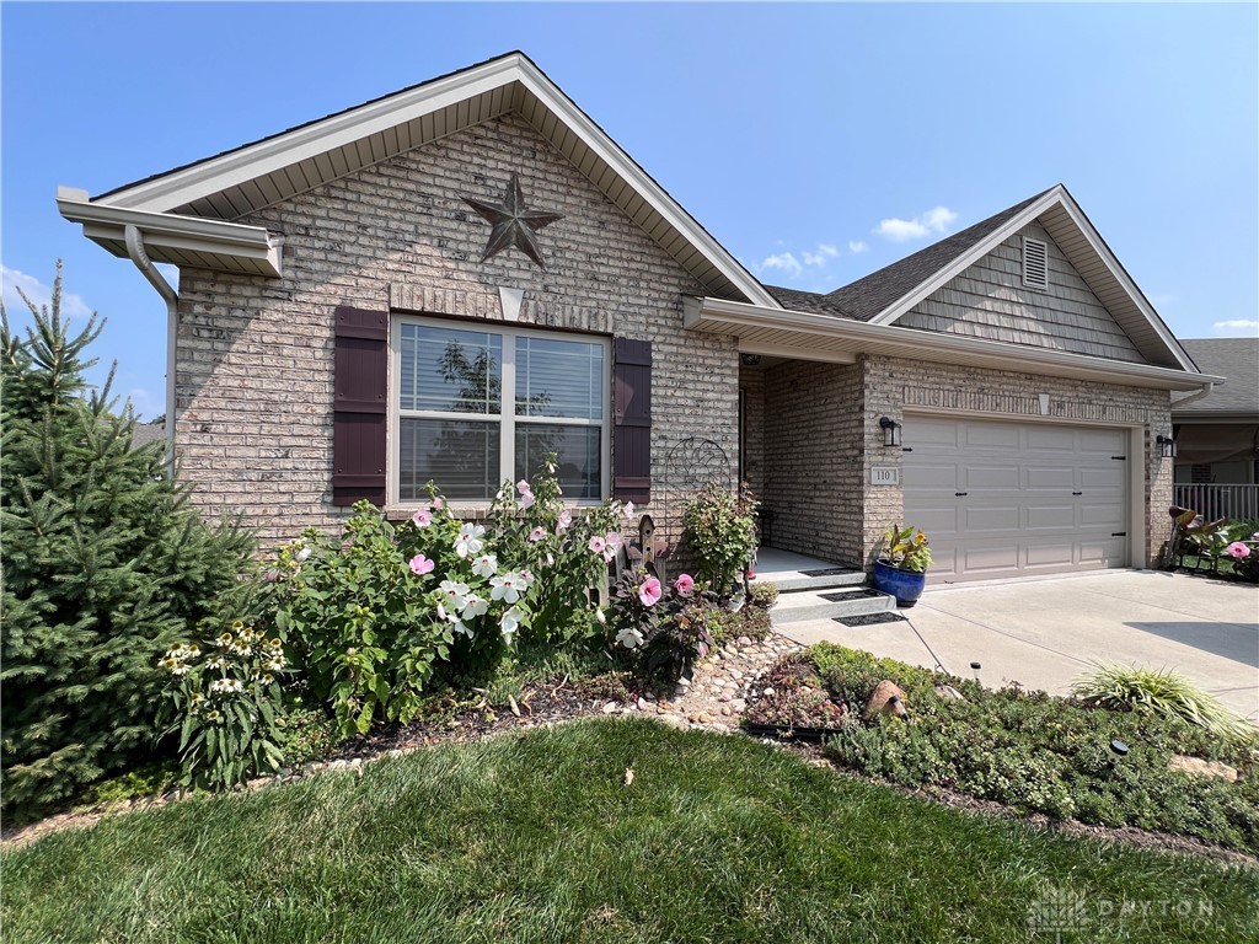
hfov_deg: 106.2
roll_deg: -0.7
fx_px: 473
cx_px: 630
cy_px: 472
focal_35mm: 13
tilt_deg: +0.2
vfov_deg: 89.9
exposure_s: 1/881
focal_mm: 1.57
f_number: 1.8
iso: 32
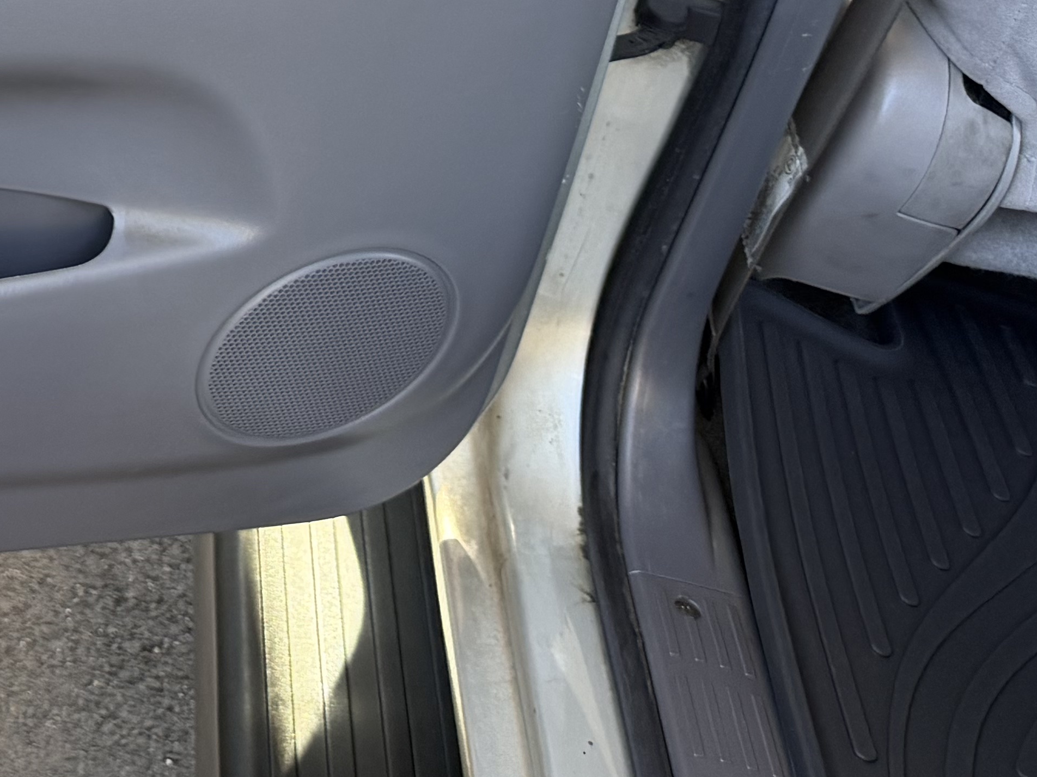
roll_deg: -6.2
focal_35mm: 72
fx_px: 2157
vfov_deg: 18.6
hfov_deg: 23.7
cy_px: -307
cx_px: -320
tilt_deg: -28.8
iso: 100
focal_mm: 6.76
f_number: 1.78
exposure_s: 1/121
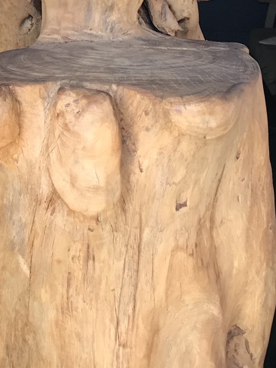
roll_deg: -1.6
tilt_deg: -11.4
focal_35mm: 117
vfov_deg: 16.7
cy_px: 64
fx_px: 1244
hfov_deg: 12.6
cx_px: 52
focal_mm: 3.99
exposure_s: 1/100
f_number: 1.8
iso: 20
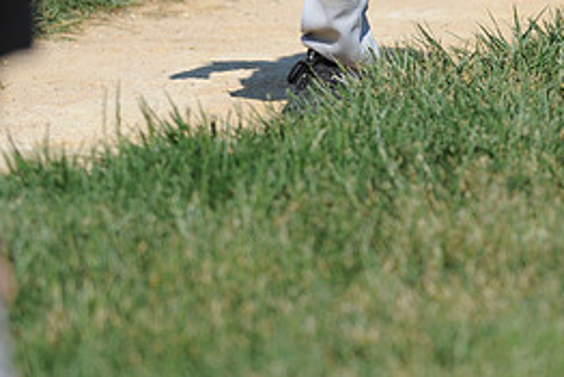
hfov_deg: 2.1
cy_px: -237
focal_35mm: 993
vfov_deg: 1.4
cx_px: 391
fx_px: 15565
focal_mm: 300
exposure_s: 1/2500
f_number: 4
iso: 200
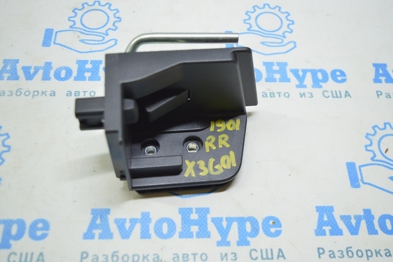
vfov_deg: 33.0
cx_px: 196
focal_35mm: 40
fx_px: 442
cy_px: 131
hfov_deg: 48.0
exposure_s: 1/40
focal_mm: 27
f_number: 4
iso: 400
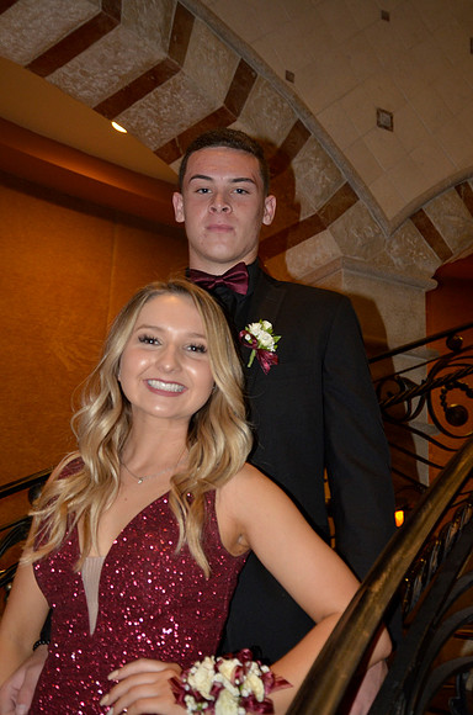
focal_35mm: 39
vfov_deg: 49.6
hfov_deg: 34.1
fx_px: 772
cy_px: 358
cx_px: 236
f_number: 3.5
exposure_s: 1/30
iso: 800
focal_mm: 26
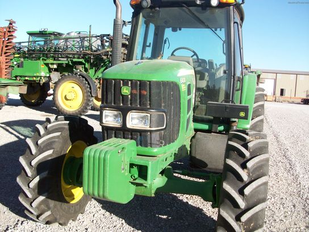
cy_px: 116
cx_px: 154
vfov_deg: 41.8
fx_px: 304
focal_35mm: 34
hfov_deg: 54.0
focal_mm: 5.7
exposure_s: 1/556
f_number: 2.8
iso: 64
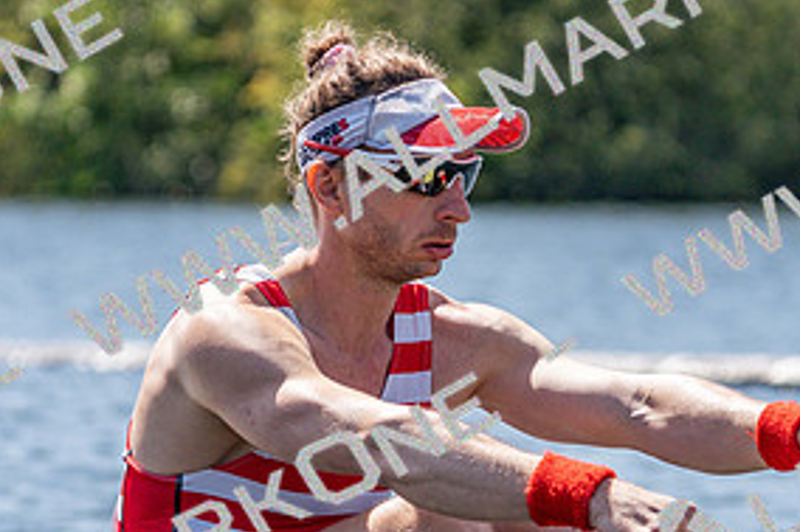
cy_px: 365
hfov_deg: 5.0
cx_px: 417
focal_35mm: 409
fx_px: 9083
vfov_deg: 3.4
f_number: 5.6
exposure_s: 1/2000
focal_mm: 200
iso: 320
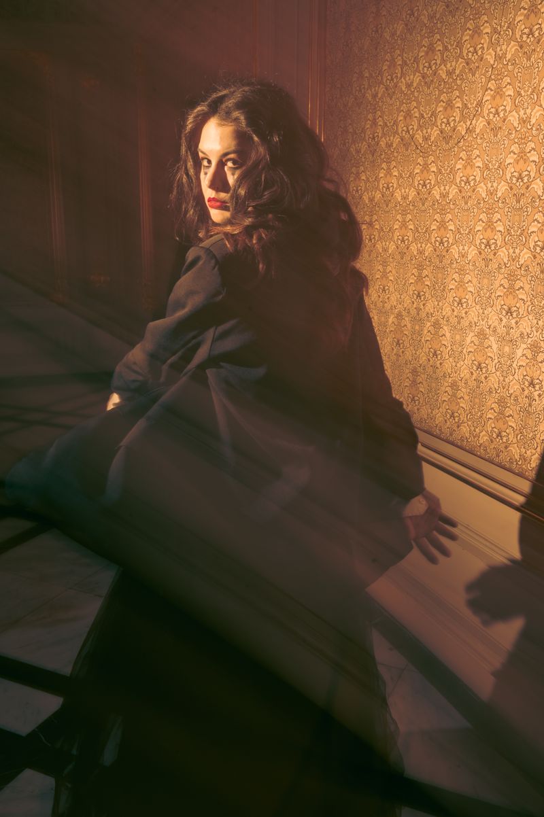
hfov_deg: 37.8
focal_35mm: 35
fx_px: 794
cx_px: 272
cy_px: 408
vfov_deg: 54.5
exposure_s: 1.3
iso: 100
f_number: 16
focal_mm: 35
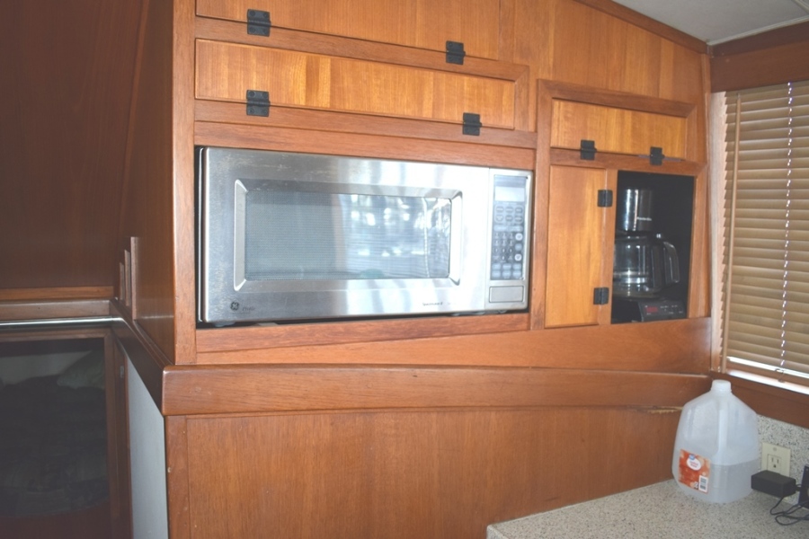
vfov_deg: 43.6
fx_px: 674
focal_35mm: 30
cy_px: 270
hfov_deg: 61.9
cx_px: 404
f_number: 3.5
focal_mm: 20
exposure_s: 1/60
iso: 1400
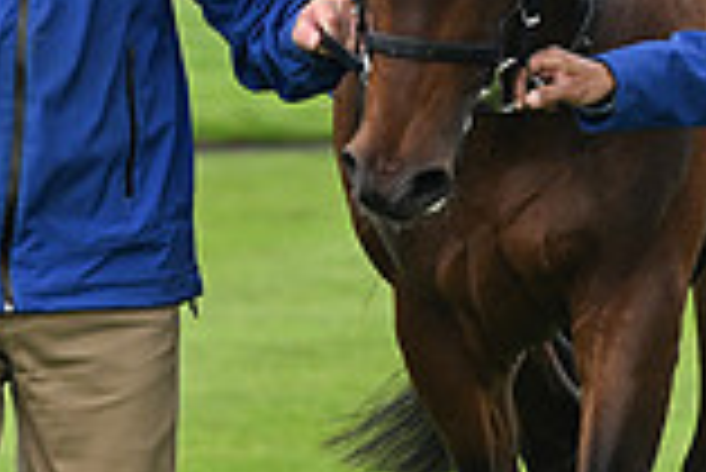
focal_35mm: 685
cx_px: 688
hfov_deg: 3.0
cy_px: -375
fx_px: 13446
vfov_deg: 2.0
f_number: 5.6
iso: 800
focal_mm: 185
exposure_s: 1/800
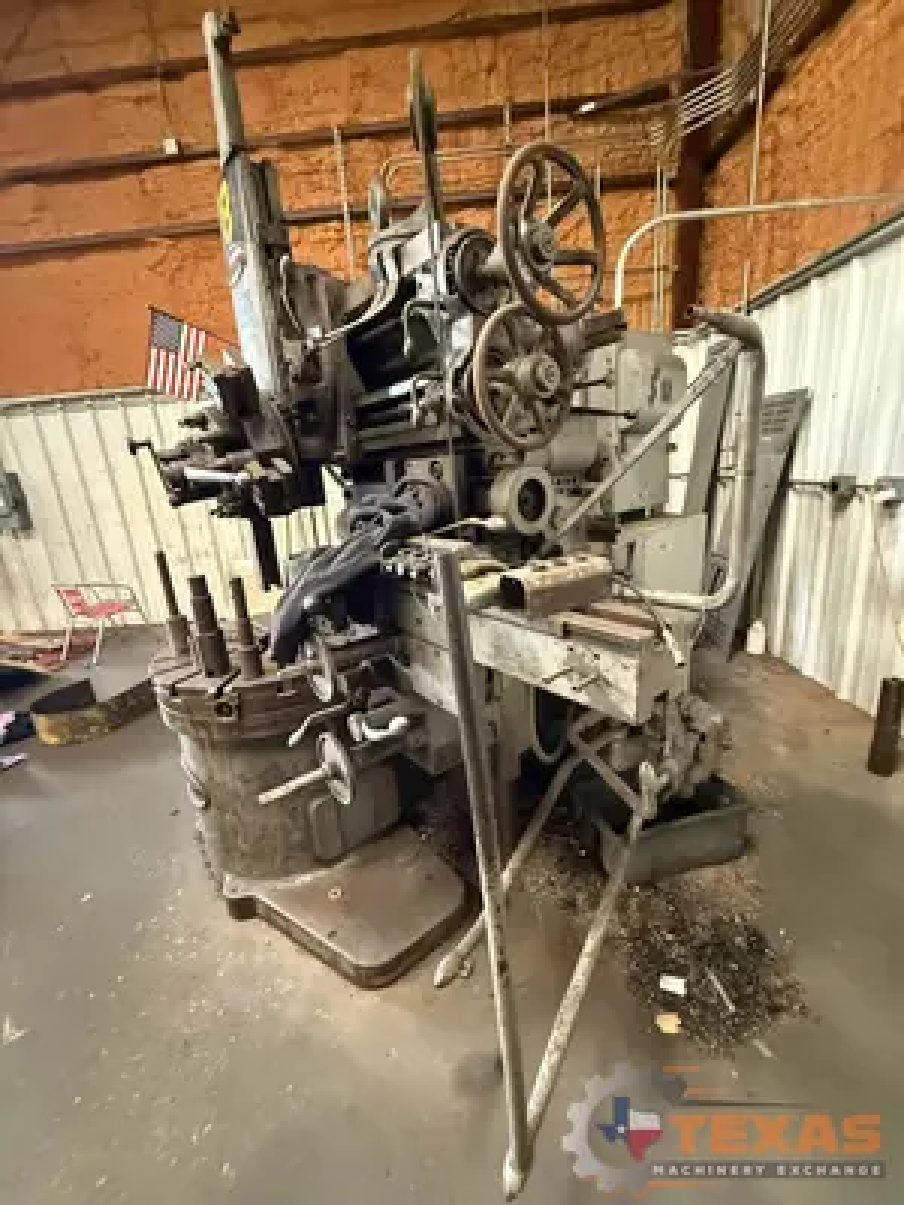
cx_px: 452
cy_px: 602
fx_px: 487
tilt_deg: -13.7
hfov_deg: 85.7
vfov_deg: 102.1
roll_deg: +5.0
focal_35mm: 14
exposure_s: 1/52
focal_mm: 2.22
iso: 1250
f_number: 2.2
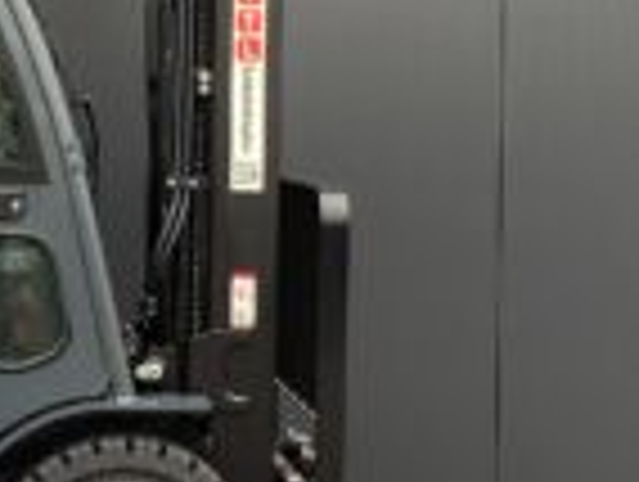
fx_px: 2016
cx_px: -9
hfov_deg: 17.6
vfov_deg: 13.6
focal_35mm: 109
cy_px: 101
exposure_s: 1/120
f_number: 2.4
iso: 64
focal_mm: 3.3
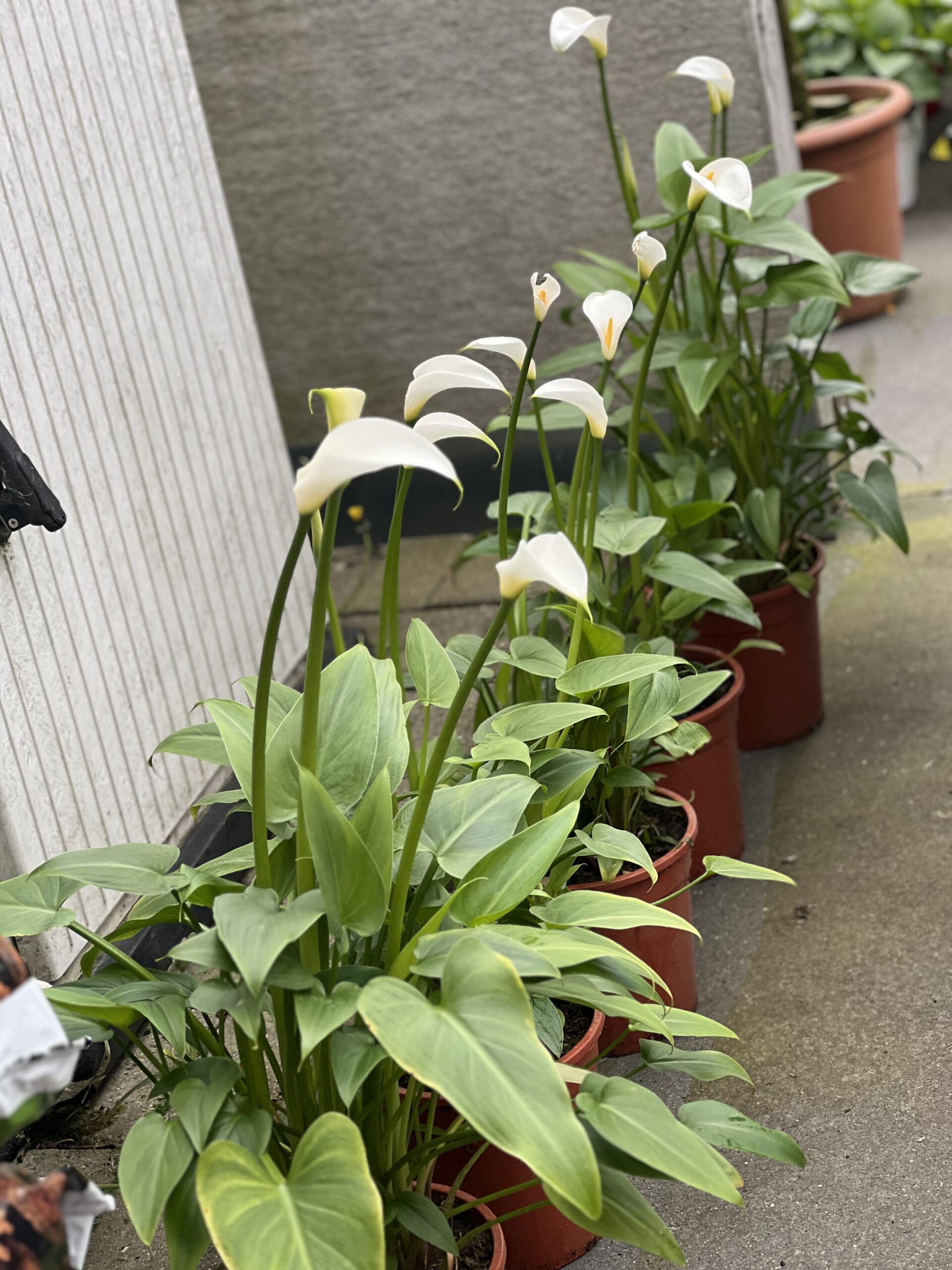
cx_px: 476
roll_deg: +13.4
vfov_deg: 25.3
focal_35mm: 77
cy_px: 635
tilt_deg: -20.7
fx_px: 2824
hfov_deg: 19.1
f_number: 2.8
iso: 64
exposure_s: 1/121
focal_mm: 9
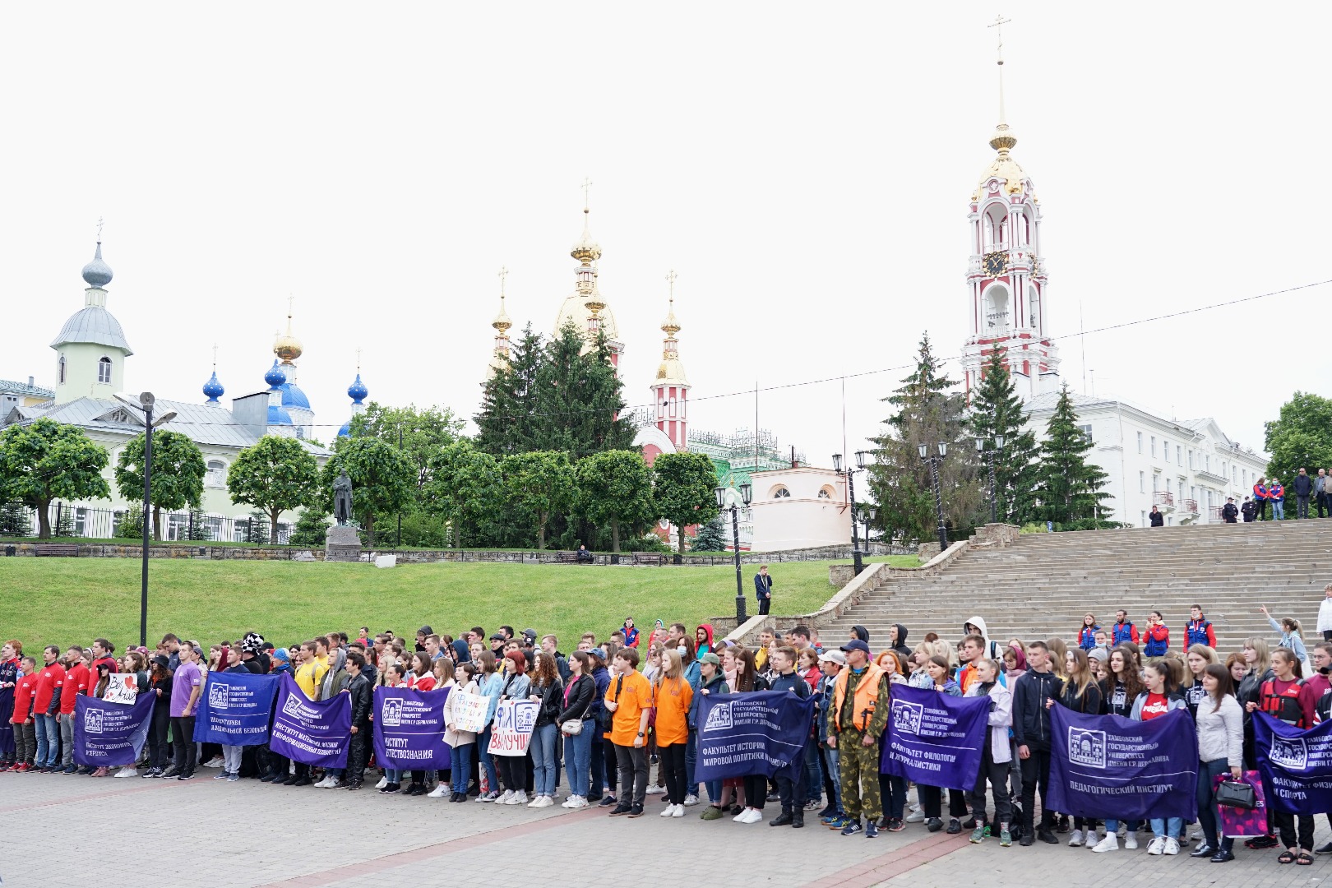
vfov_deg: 36.9
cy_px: 444
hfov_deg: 53.1
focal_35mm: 36
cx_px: 666
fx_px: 1332
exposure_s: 1/400
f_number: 5
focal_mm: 36
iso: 400
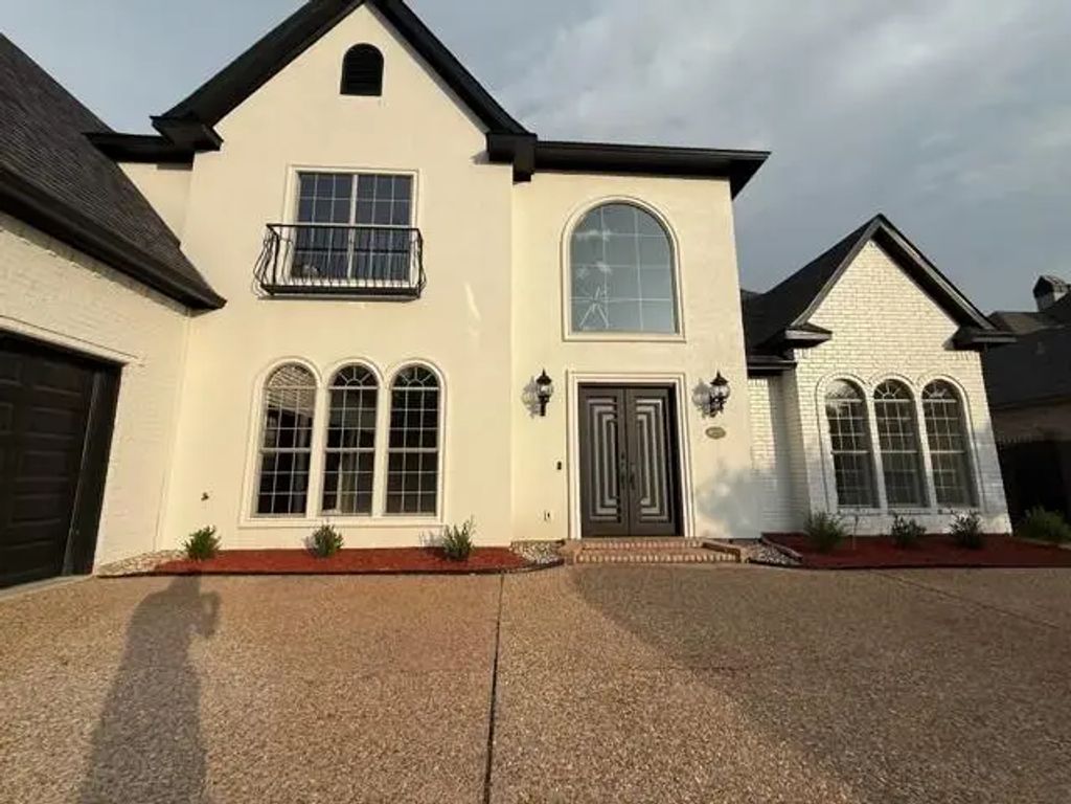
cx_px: 536
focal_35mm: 14
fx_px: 433
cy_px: 402
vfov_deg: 85.7
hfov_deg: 102.1
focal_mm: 2.22
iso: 50
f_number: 2.2
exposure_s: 1/2841
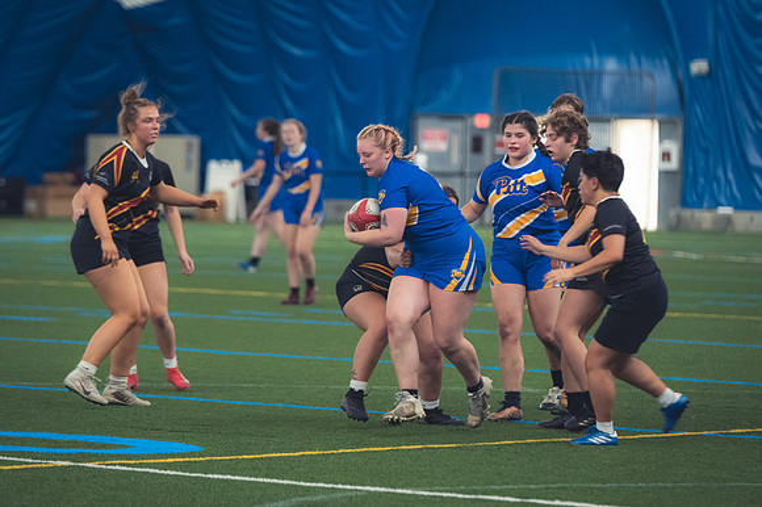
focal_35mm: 240
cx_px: 381
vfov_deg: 5.7
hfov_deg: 8.6
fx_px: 5077
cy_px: 254
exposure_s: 1/320
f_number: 2.8
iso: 2800
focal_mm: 160
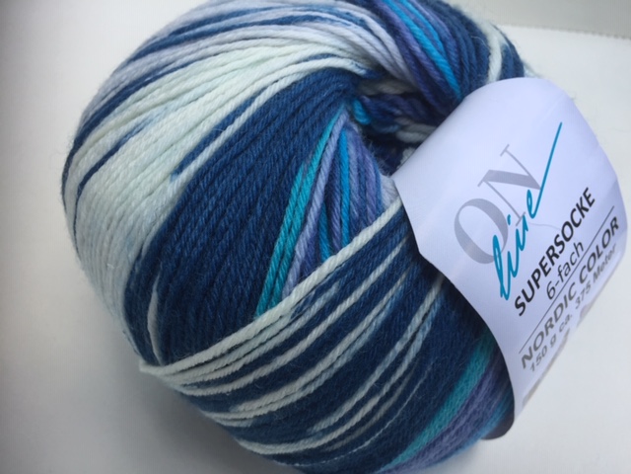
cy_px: 237
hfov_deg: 61.7
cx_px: 316
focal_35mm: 29
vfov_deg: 48.2
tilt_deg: -59.6
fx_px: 529
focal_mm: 4.15
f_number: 2.2
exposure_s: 1/408
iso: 32
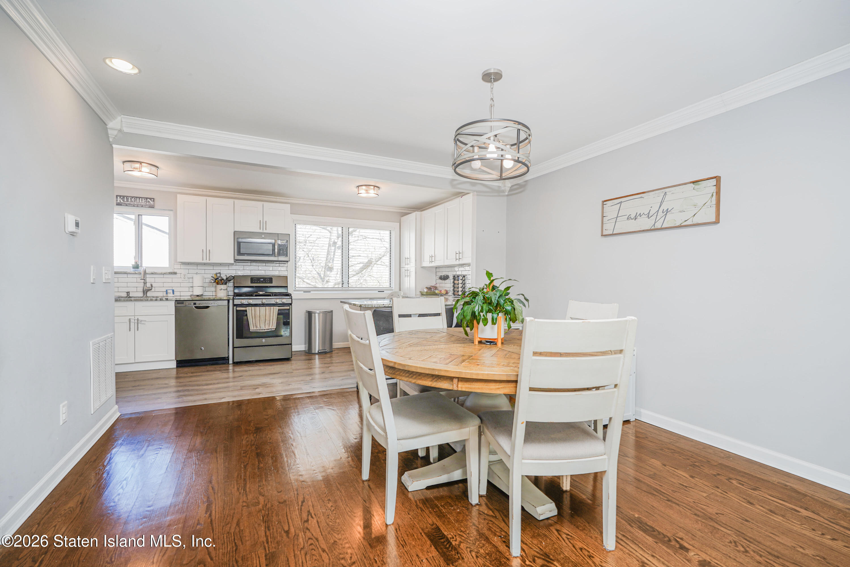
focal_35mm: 16
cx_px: 425
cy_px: 284
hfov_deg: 96.7
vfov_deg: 73.7
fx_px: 378
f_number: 4
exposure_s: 1/25
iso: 50
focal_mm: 16
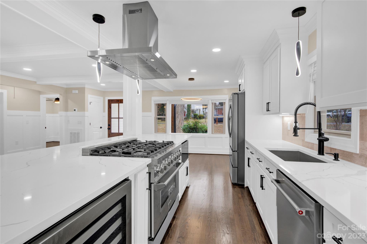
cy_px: 122
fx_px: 163
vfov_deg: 73.7
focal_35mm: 16
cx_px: 184
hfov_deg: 96.7
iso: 640
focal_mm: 16
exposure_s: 1/25
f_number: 11
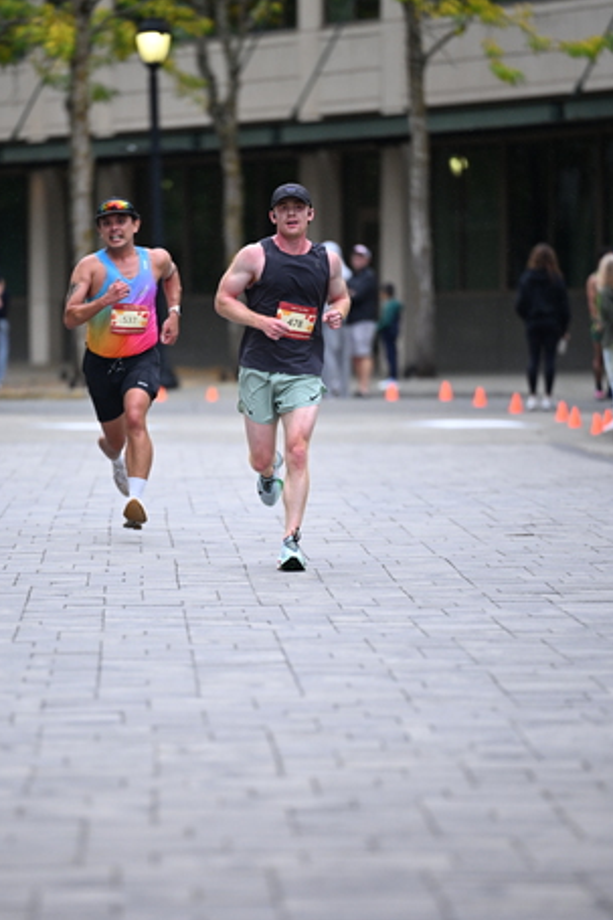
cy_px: 499
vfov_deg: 8.5
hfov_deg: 5.7
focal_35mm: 242
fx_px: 6185
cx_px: 256
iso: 1250
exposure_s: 1/2500
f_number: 2.8
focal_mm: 200
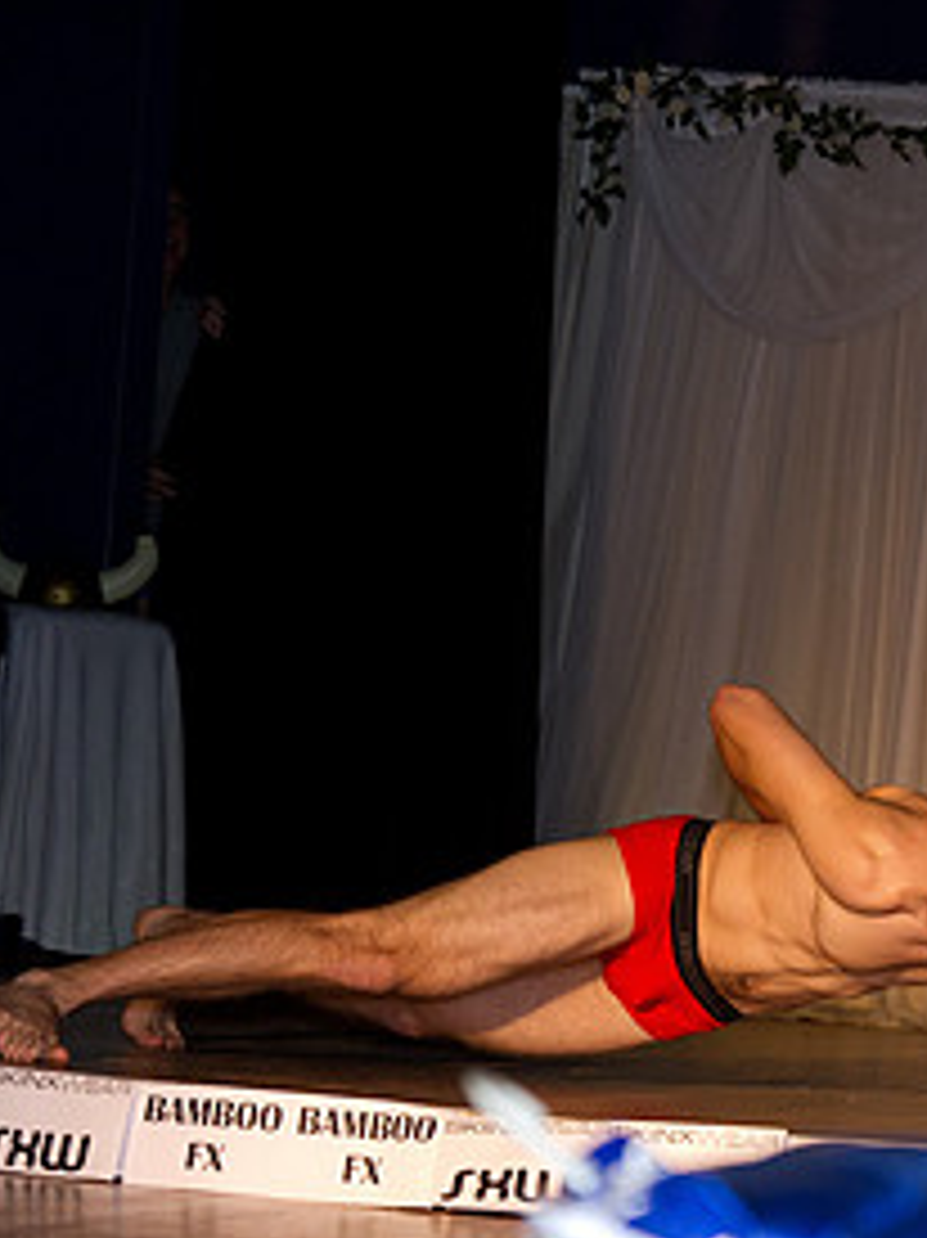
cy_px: 601
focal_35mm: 152
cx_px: 819
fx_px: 5432
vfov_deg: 13.0
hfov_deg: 9.7
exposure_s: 1/180
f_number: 2.8
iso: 500
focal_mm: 50
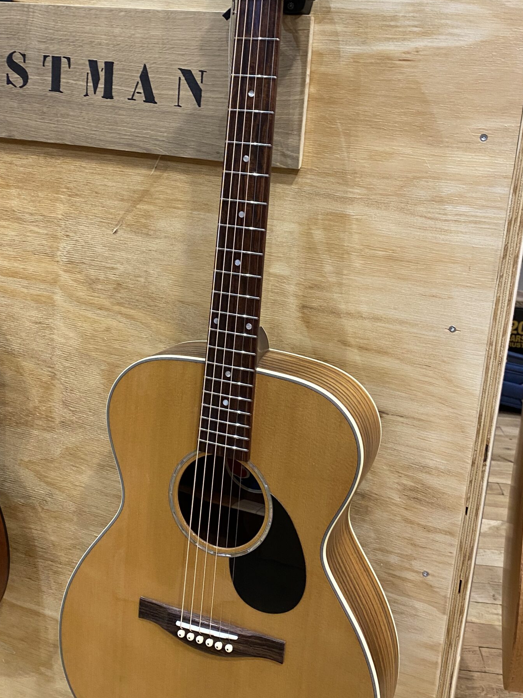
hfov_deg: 38.6
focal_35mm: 37
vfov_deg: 50.0
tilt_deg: -13.5
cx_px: 280
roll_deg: -4.7
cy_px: 309
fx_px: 745
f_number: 1.8
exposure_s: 1/50
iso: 160
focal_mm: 4.25
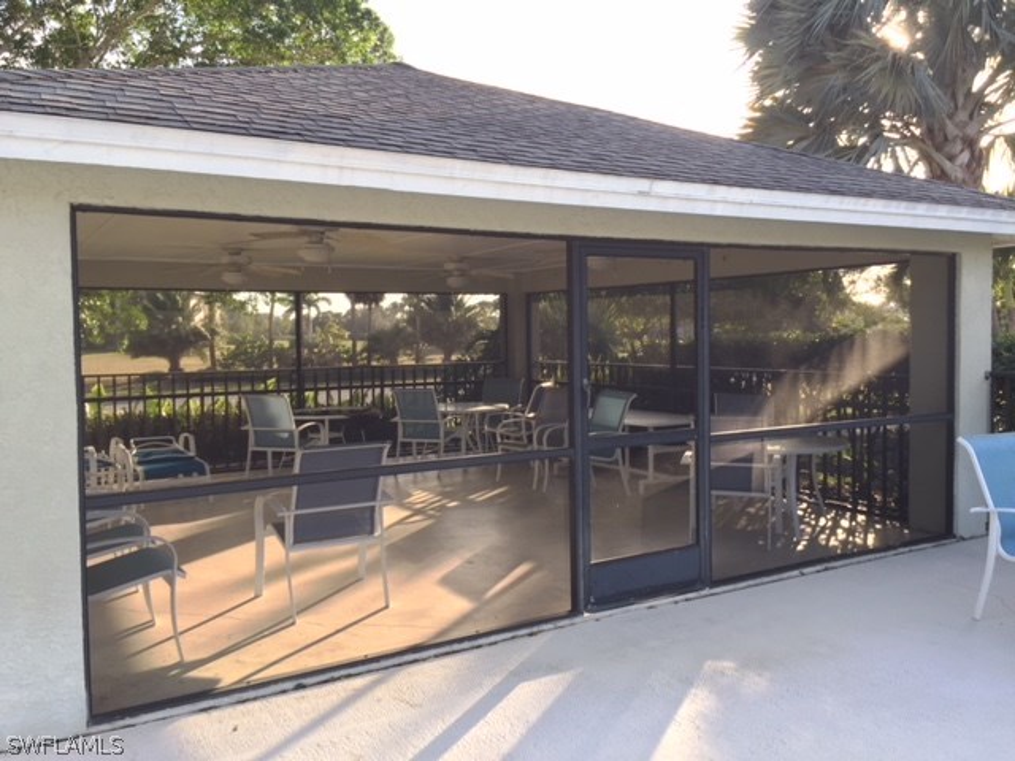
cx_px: 508
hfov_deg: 61.7
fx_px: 850
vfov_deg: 48.2
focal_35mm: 29
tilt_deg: -0.8
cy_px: 380
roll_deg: -0.2
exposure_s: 1/120
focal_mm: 4.15
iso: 32
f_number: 2.2
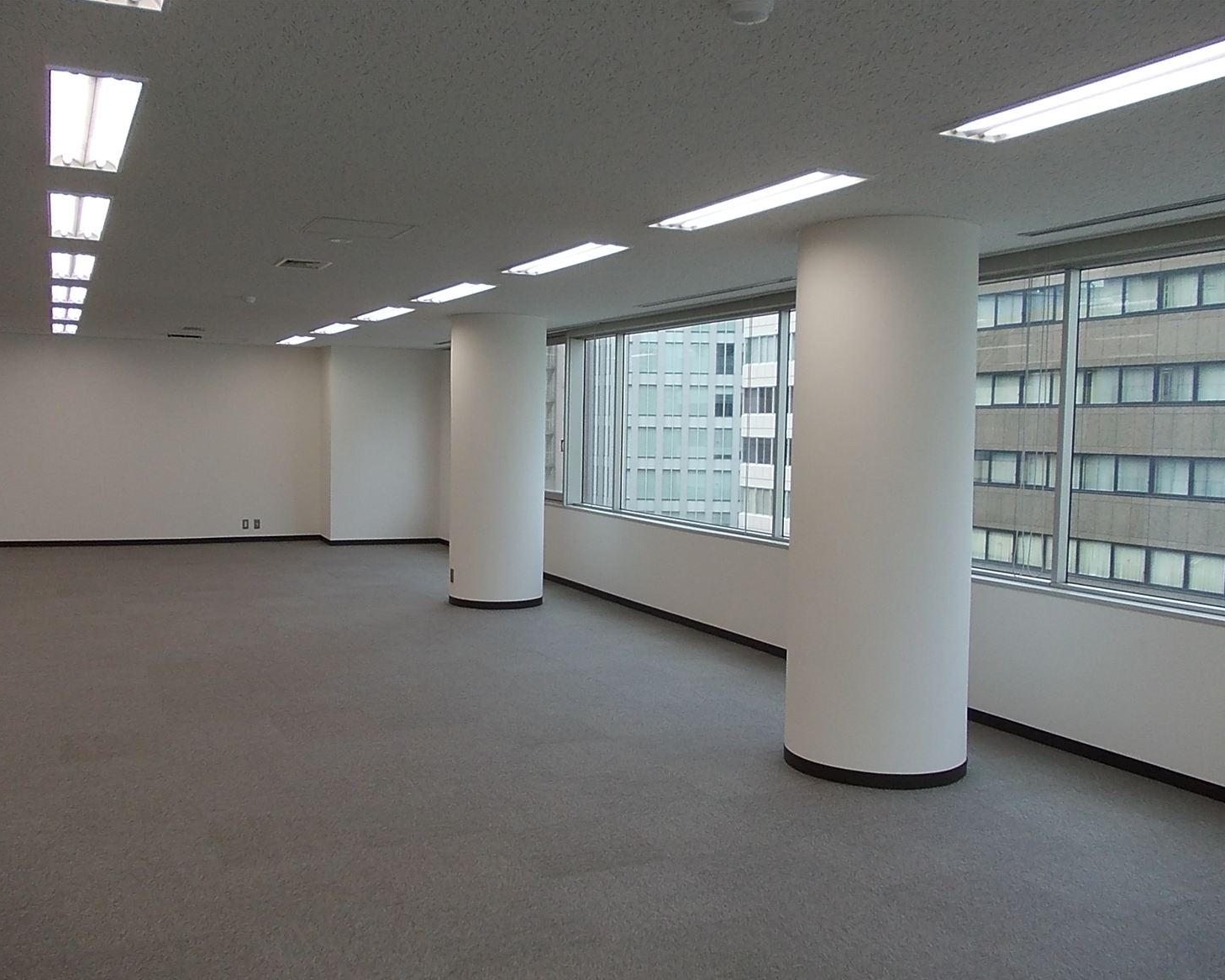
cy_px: 503
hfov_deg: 58.7
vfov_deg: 48.5
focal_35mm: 30
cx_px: 580
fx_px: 1088
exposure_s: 1/160
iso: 80
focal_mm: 4
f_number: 2.7
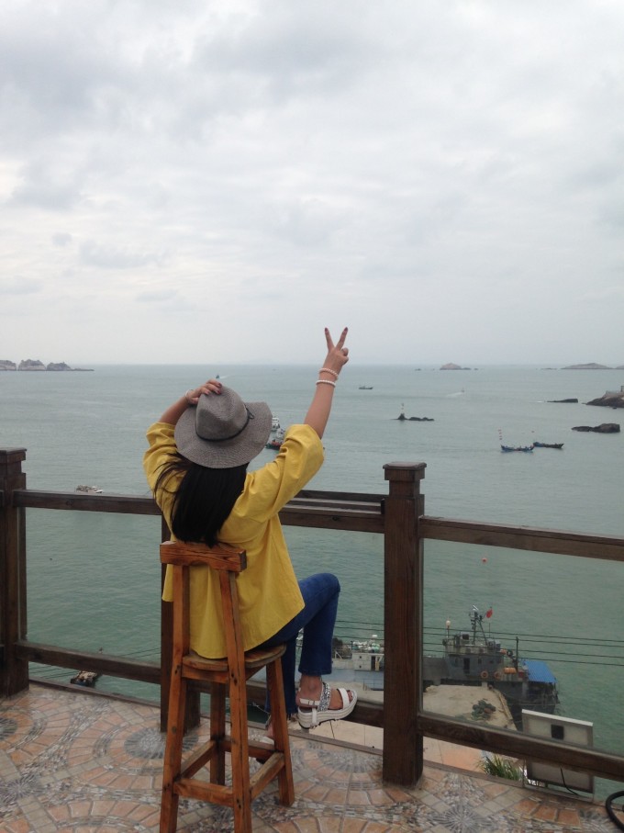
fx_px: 793
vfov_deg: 55.4
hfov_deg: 42.9
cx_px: 312
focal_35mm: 33
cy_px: 416
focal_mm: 4.12
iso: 50
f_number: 2.4
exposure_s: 1/1748
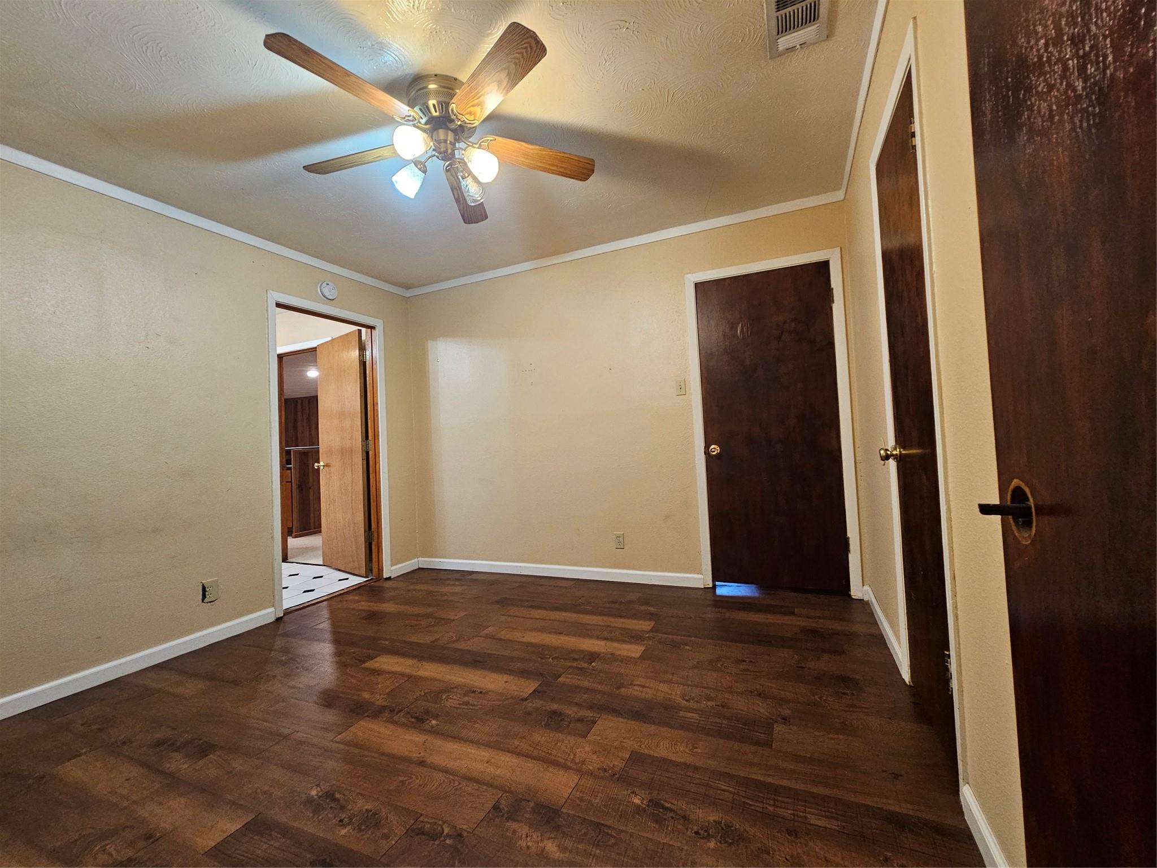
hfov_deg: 106.2
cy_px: 434
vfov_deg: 89.9
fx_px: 435
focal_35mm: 13
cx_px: 578
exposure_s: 1/30
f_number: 2.2
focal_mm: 2.2
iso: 320
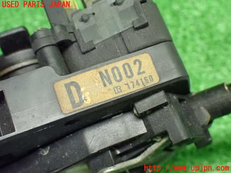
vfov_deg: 25.2
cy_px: 86
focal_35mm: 58
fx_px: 387
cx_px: 116
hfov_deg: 33.2
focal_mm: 10.35
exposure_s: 1/50
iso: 1600
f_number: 3.5
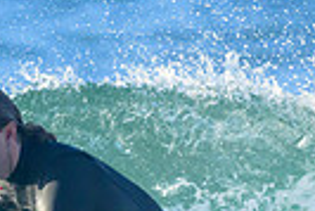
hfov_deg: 0.4
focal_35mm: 4703
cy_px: 308
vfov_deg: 0.3
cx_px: -101
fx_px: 41196
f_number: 6.3
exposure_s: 1/2000
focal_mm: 800
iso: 1000
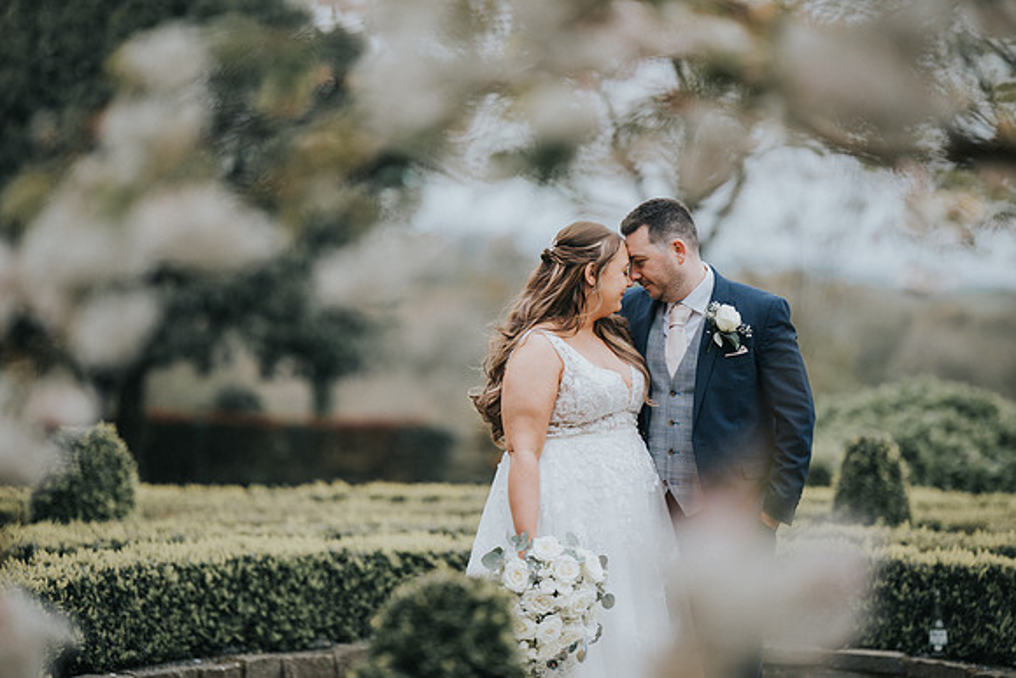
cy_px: 339
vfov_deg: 16.1
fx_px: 2399
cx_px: 508
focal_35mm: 85
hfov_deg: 23.9
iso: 250
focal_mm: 85
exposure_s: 1/6400
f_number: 1.2
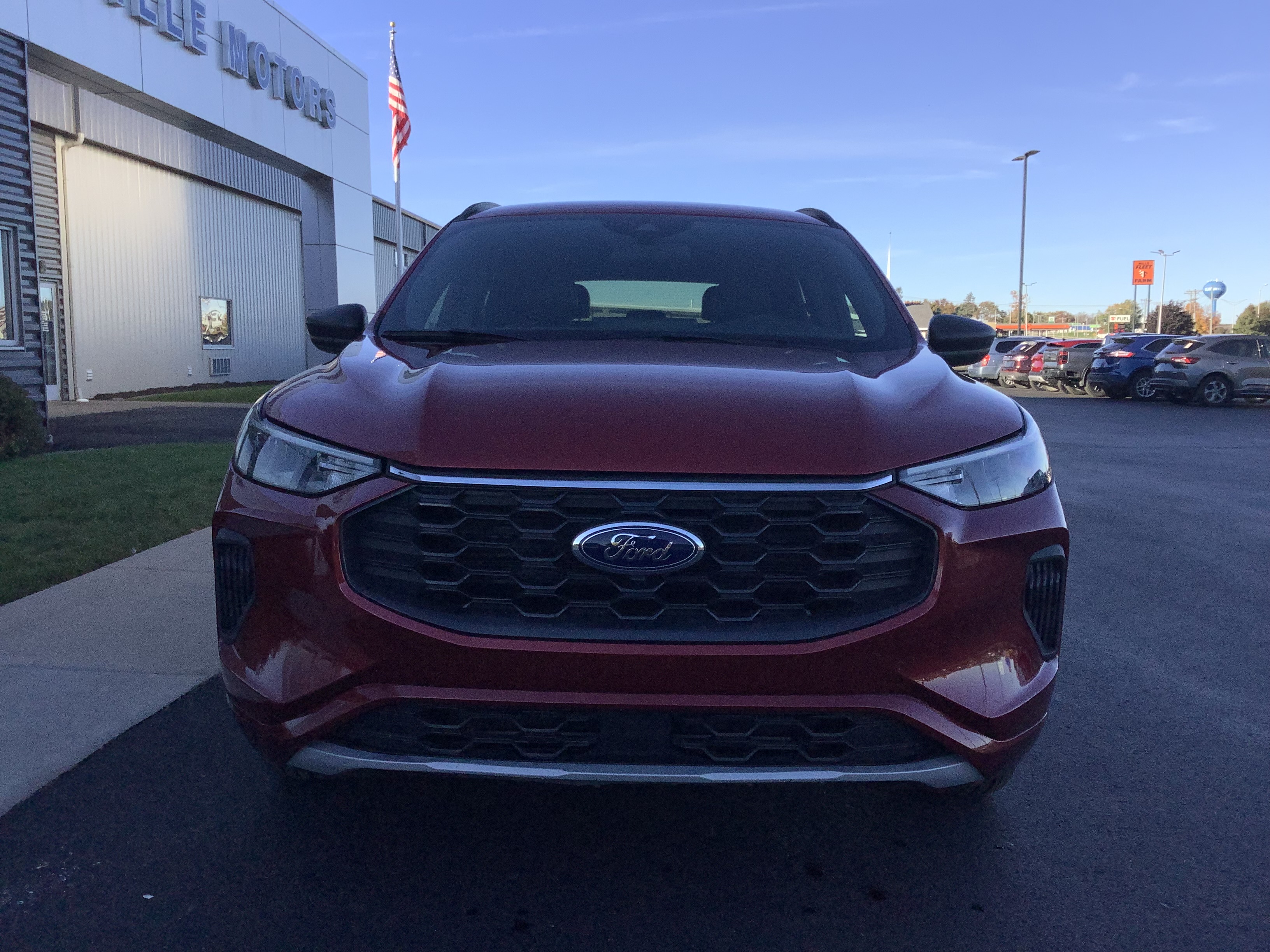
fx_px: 1137
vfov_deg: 45.4
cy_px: 476
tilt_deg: -7.5
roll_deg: +0.4
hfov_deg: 58.4
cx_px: 635
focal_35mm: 31
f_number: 2.4
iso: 25
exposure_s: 1/1538
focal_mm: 3.3
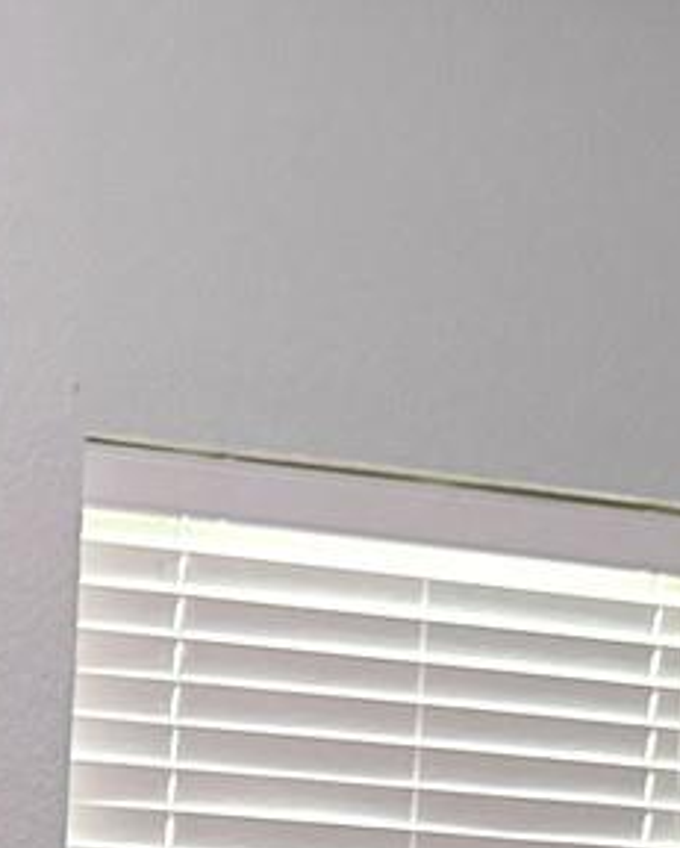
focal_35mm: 130
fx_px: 3265
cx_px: -415
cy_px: 1664
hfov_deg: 11.3
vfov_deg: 13.0
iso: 320
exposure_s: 1/60
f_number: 1.78
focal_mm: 6.76
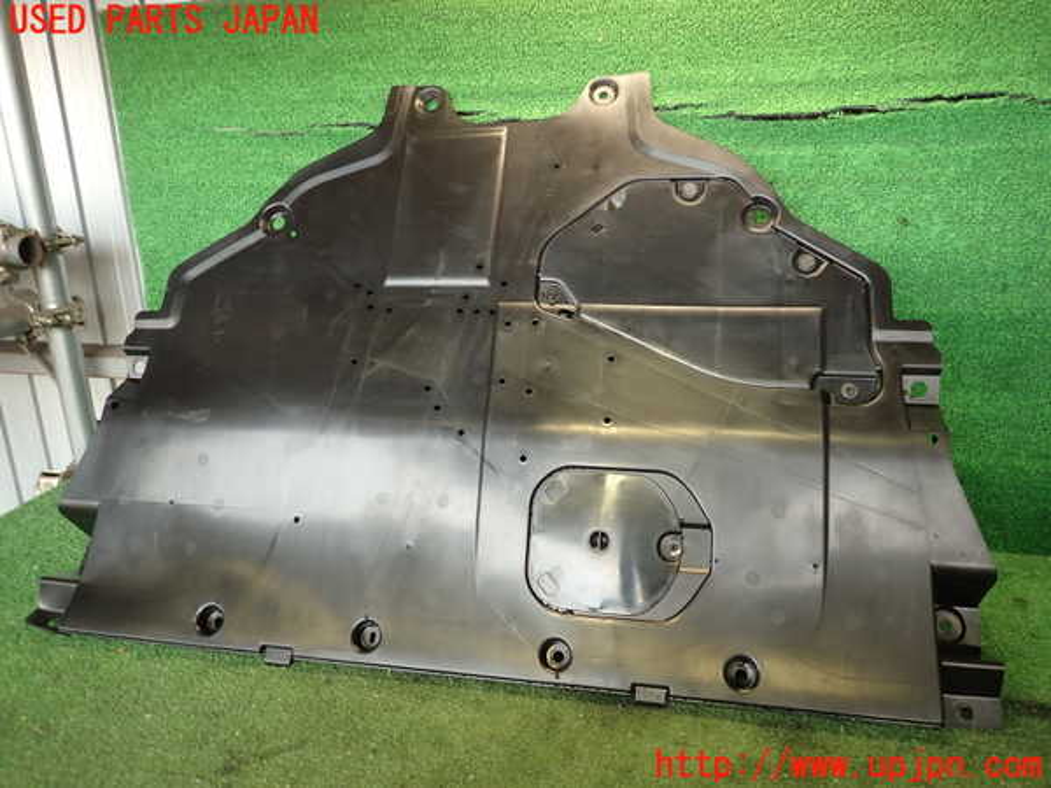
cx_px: 526
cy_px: 394
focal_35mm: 25
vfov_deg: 54.9
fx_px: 759
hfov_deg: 69.4
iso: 200
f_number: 2
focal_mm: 4.5
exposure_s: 1/40
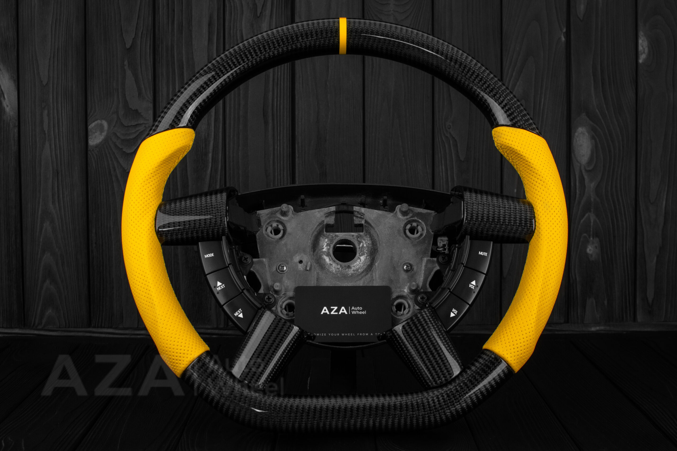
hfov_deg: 37.8
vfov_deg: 25.8
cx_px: 338
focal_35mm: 52
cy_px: 226
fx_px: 987
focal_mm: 35
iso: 500
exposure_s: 1/125
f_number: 6.3
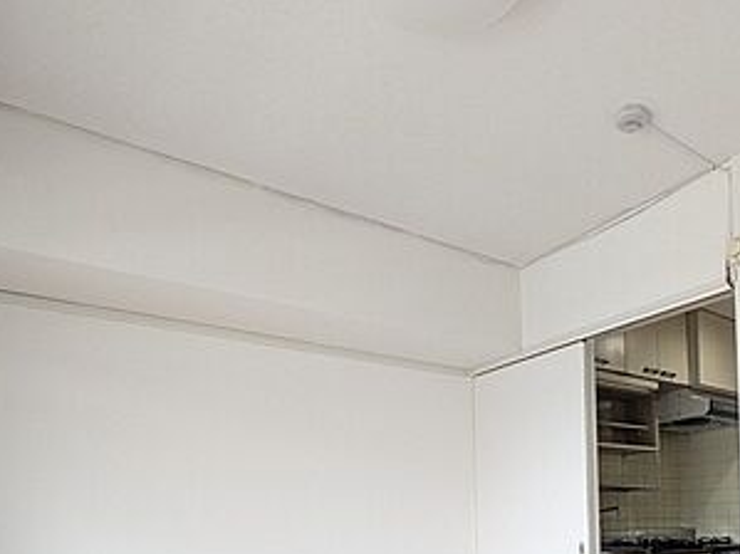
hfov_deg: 58.4
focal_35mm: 30
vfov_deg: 42.5
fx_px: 641
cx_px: 502
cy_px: 509
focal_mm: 1.83
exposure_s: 1/120
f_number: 2.2
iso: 142
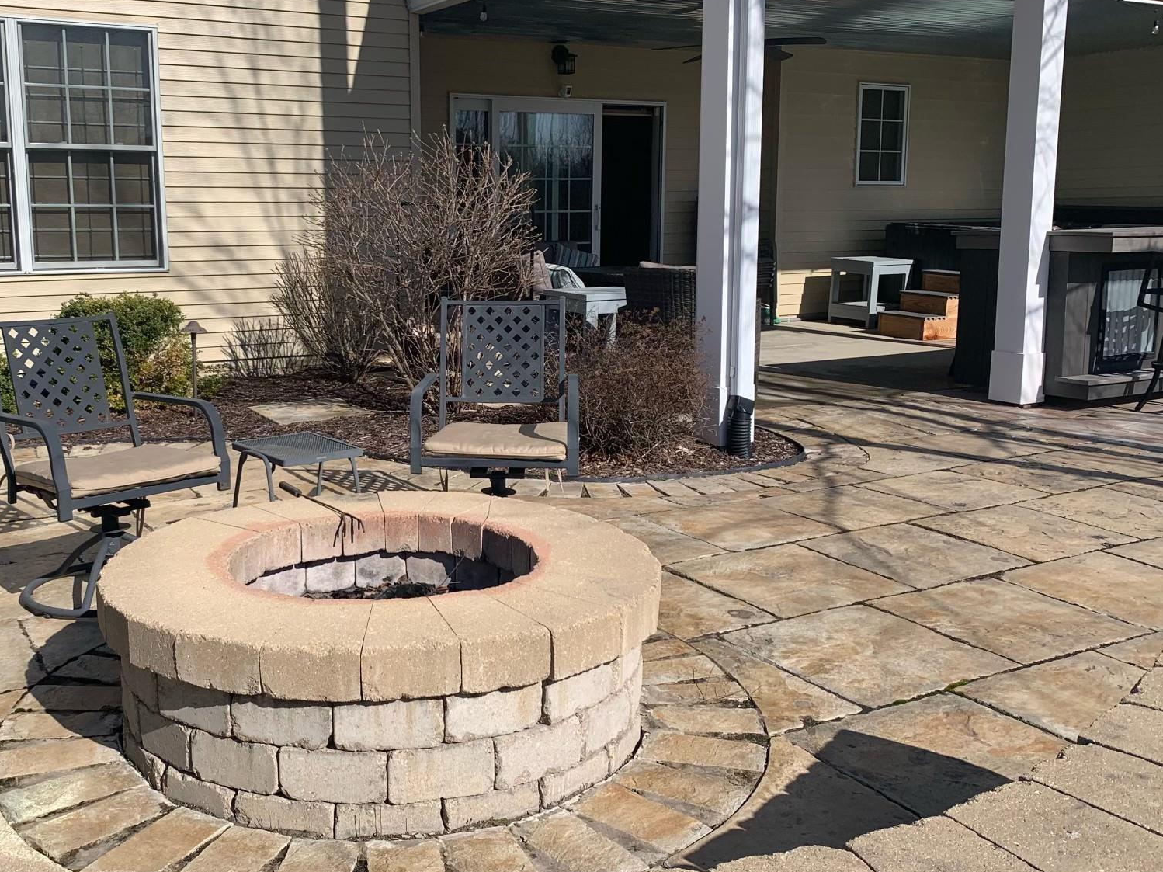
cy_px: 402
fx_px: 1176
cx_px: 470
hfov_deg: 52.3
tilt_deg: -9.8
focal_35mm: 35
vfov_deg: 40.7
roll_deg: +0.1
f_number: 1.8
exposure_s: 1/3650
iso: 25
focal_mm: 4.25
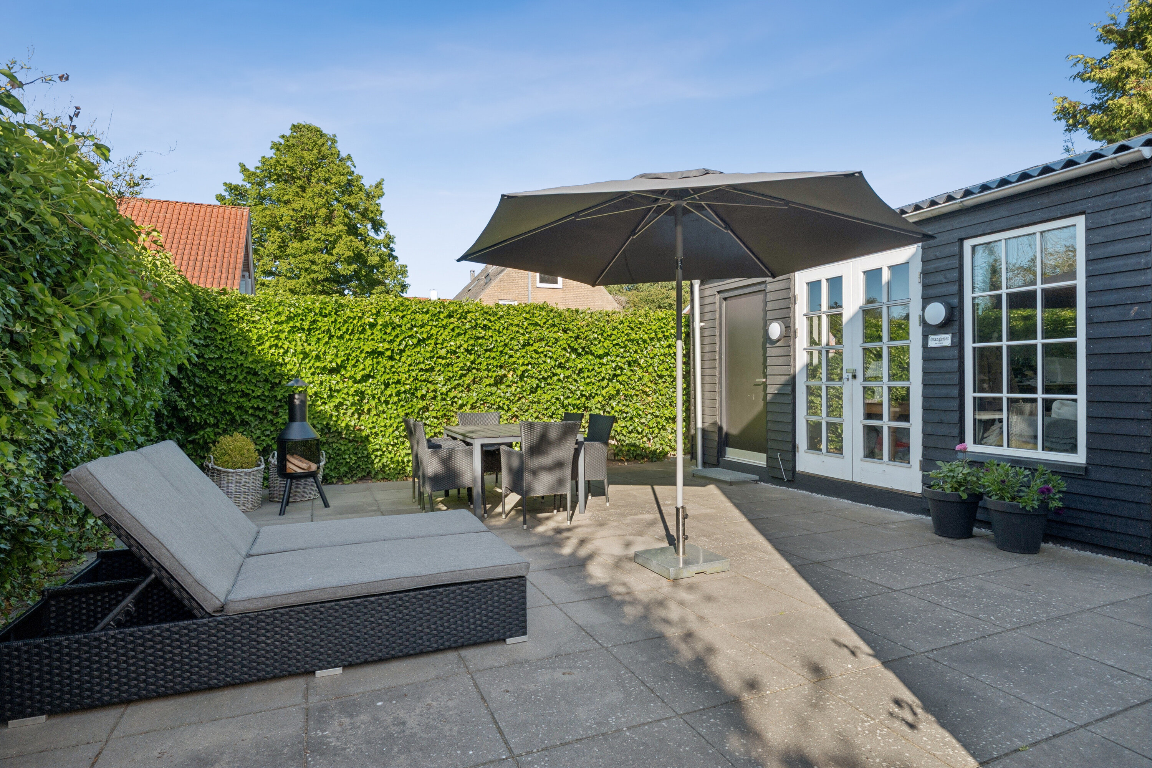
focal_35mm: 20
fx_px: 640
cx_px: 576
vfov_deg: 61.9
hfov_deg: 84.0
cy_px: 384
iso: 125
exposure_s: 1/160
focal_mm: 13.5
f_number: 8
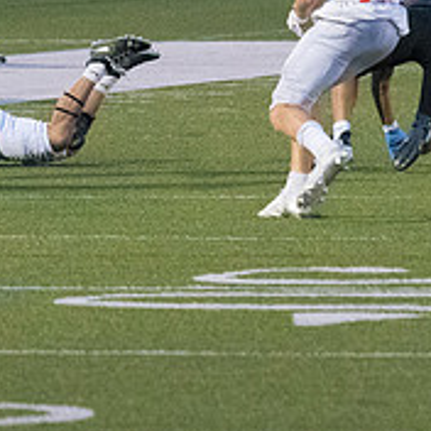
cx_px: -105
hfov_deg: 2.1
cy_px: -20
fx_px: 11805
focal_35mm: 838
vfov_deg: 2.1
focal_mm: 200
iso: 8000
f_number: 5
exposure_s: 1/1250
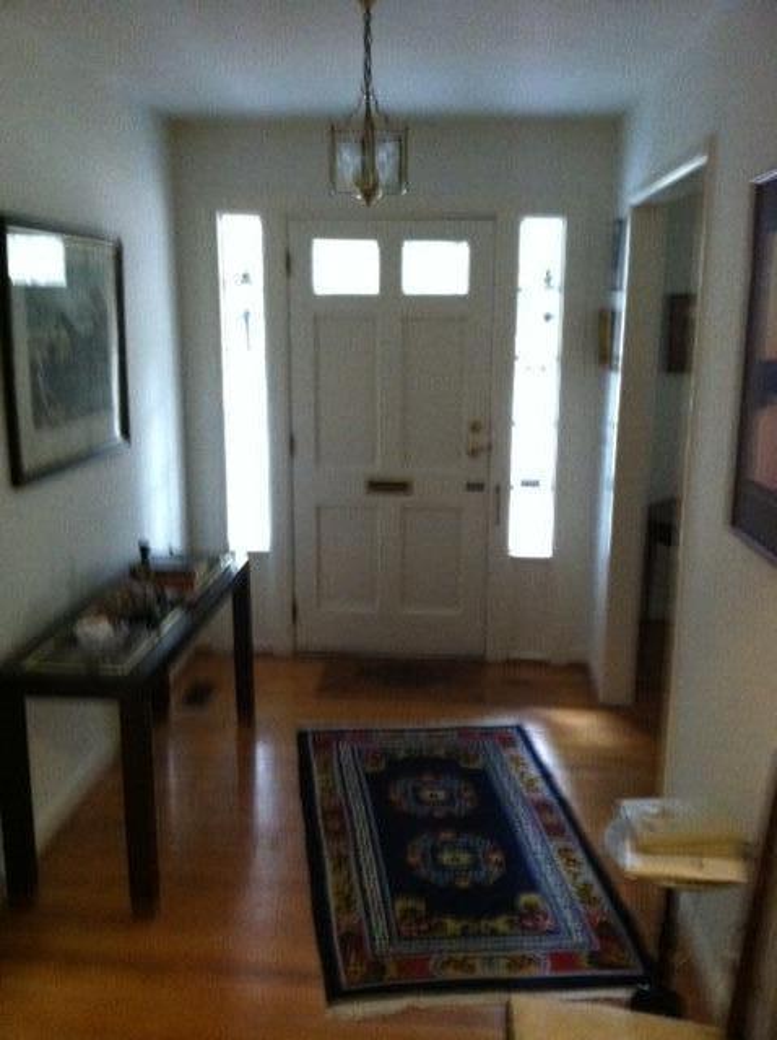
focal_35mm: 35
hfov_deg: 40.6
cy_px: 520
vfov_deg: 52.7
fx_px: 1050
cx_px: 388
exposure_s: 1/15
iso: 640
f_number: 2.8
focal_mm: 3.85
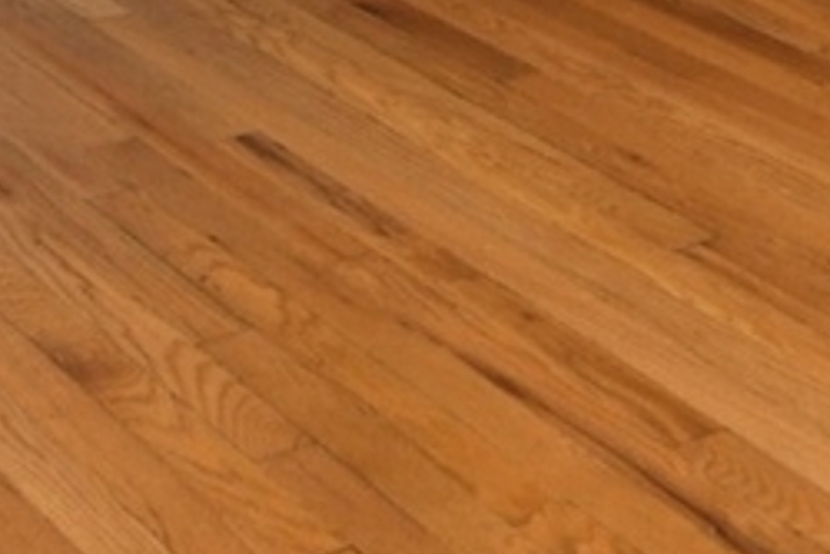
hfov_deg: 18.3
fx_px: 2575
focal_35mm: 112
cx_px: 461
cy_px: -869
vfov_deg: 10.3
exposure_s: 1/2.5
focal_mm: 11.5
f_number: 8
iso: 100
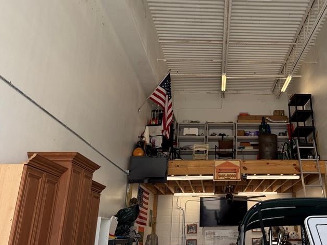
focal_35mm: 39
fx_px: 369
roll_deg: +1.8
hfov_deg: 46.3
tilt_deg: +23.0
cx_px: 242
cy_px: 83
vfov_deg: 36.5
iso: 100
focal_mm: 6.76
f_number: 1.78
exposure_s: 1/387
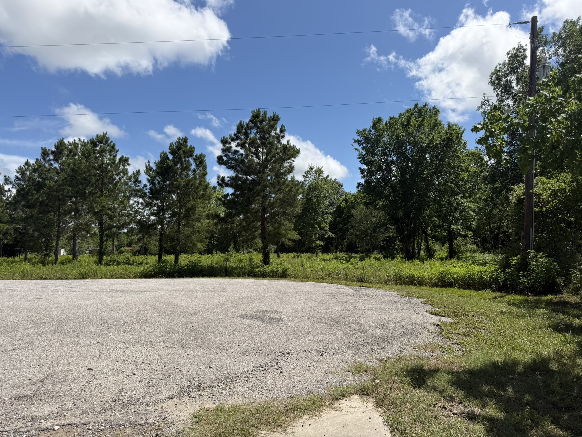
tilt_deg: +3.7
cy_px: 218
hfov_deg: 71.6
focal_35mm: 24
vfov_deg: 56.8
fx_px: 404
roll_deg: +1.7
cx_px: 291
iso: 80
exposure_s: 1/5714
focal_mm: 6.76
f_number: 1.78
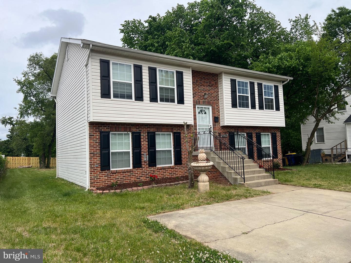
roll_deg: +1.4
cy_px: 132
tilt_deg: +4.5
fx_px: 264
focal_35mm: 26
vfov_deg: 53.1
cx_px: 176
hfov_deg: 67.3
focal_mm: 5.7
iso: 50
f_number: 1.5
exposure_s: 1/2994
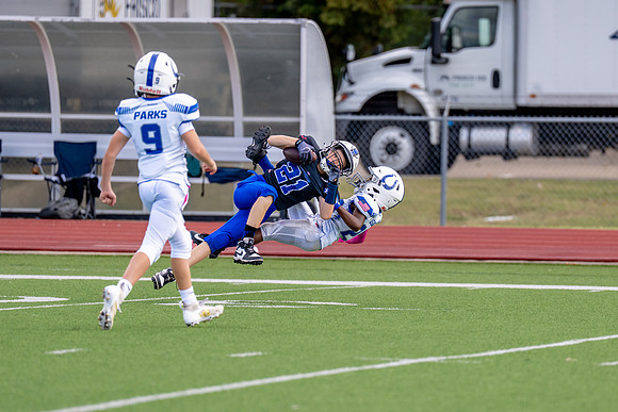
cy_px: 180
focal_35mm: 394
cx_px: 435
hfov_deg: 5.2
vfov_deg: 3.5
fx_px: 6772
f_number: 2.8
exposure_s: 1/2500
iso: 320
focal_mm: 200
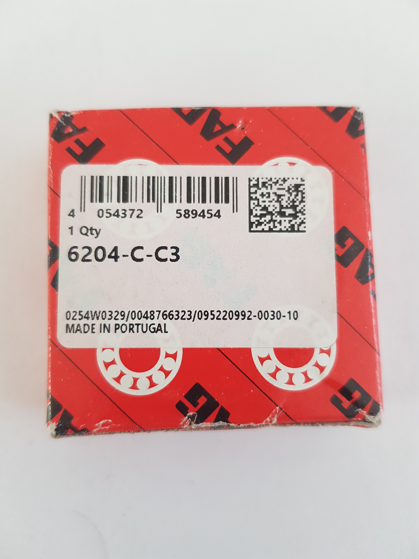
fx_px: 420
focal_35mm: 26
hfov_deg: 53.1
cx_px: 210
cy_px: 280
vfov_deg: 67.3
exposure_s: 1/33
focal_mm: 4.2
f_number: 1.7
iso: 250
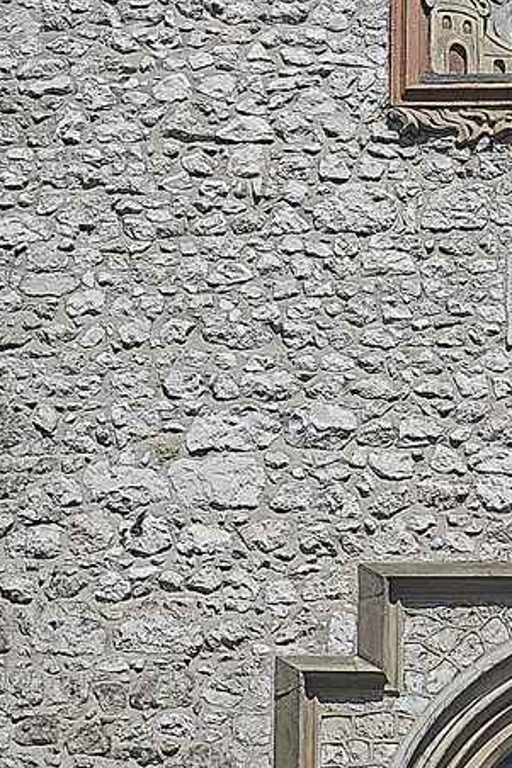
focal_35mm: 199
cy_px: -158
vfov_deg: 10.2
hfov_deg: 6.9
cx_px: 498
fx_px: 4248
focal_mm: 30
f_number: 4.2
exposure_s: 1/1250
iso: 125
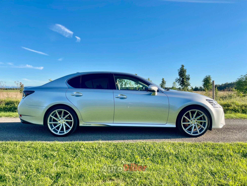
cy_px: 93
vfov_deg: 54.9
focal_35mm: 25
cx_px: 124
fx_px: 178
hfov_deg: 69.4
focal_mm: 5.1
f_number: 1.6
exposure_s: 1/2336
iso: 32
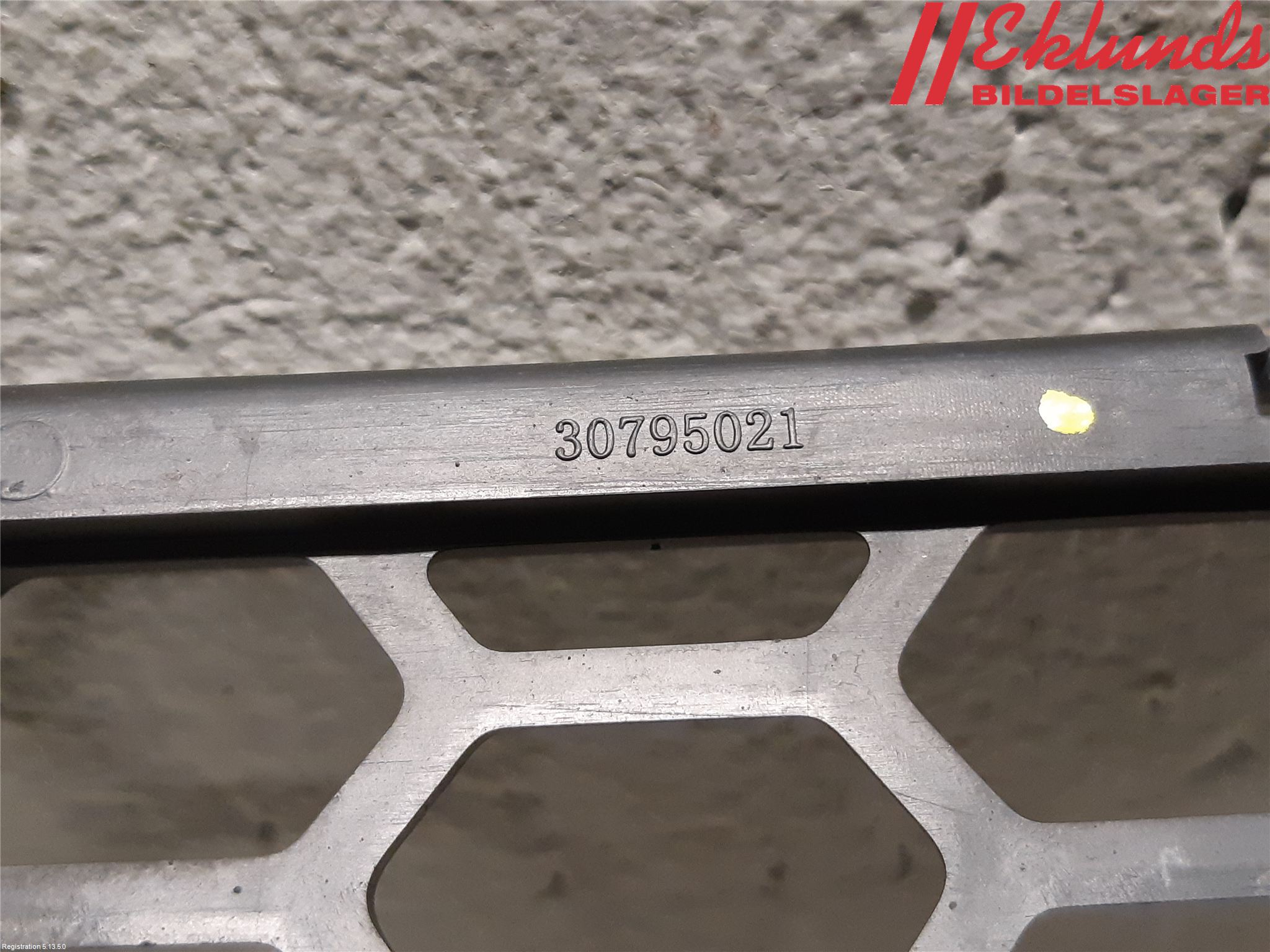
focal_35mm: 26
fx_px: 954
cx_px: 635
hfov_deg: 67.3
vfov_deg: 53.1
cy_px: 476
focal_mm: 3.93
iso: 320
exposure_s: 1/50
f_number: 1.7
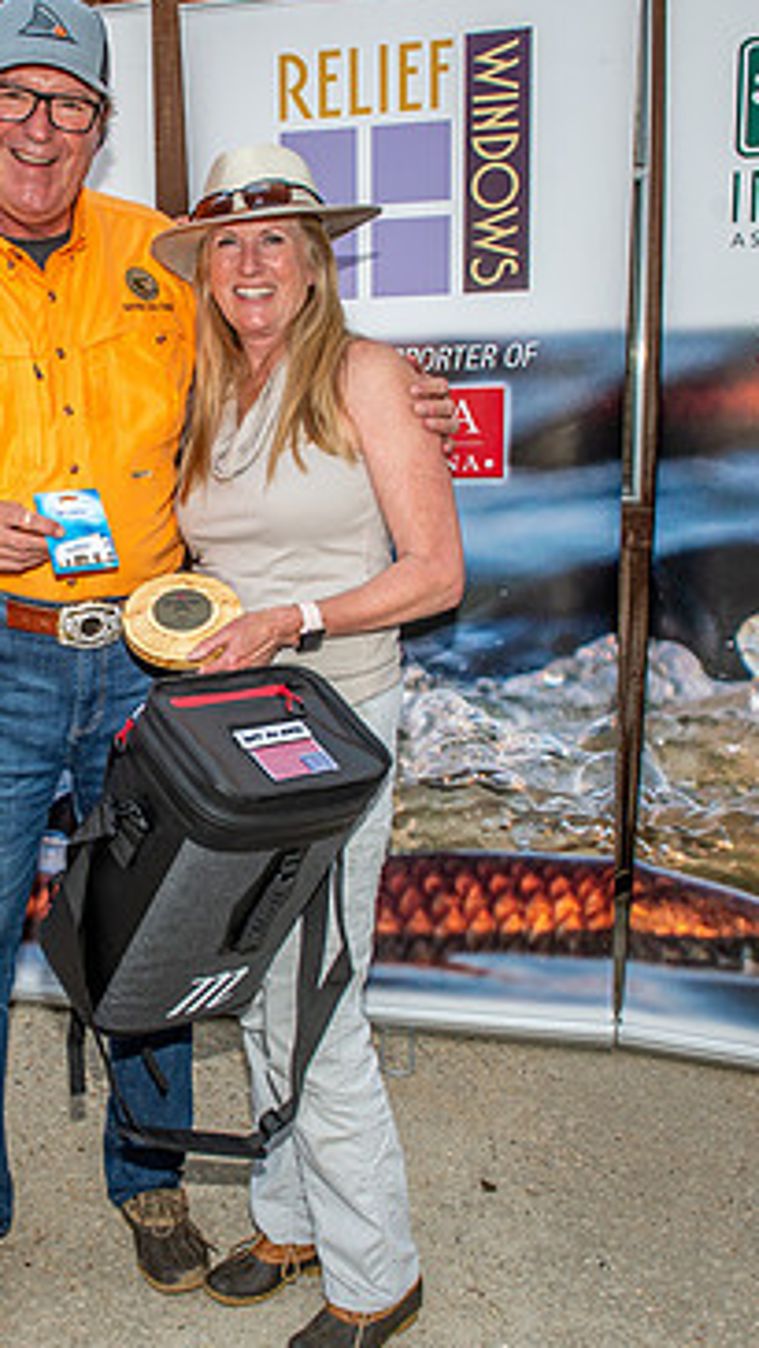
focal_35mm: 40
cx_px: 70
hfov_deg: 28.5
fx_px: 1430
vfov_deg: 50.5
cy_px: 670
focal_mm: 24
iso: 160
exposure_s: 1/200
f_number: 6.3
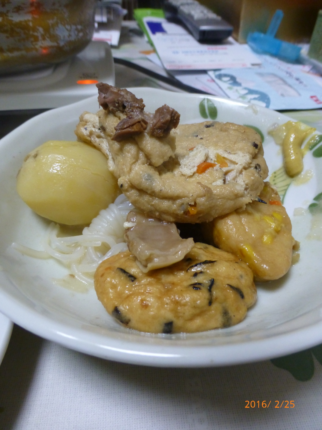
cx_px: 161
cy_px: 215
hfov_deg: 56.8
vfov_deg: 71.6
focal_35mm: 24
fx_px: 298
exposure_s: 1/15
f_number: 3.3
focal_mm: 4.3
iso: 400
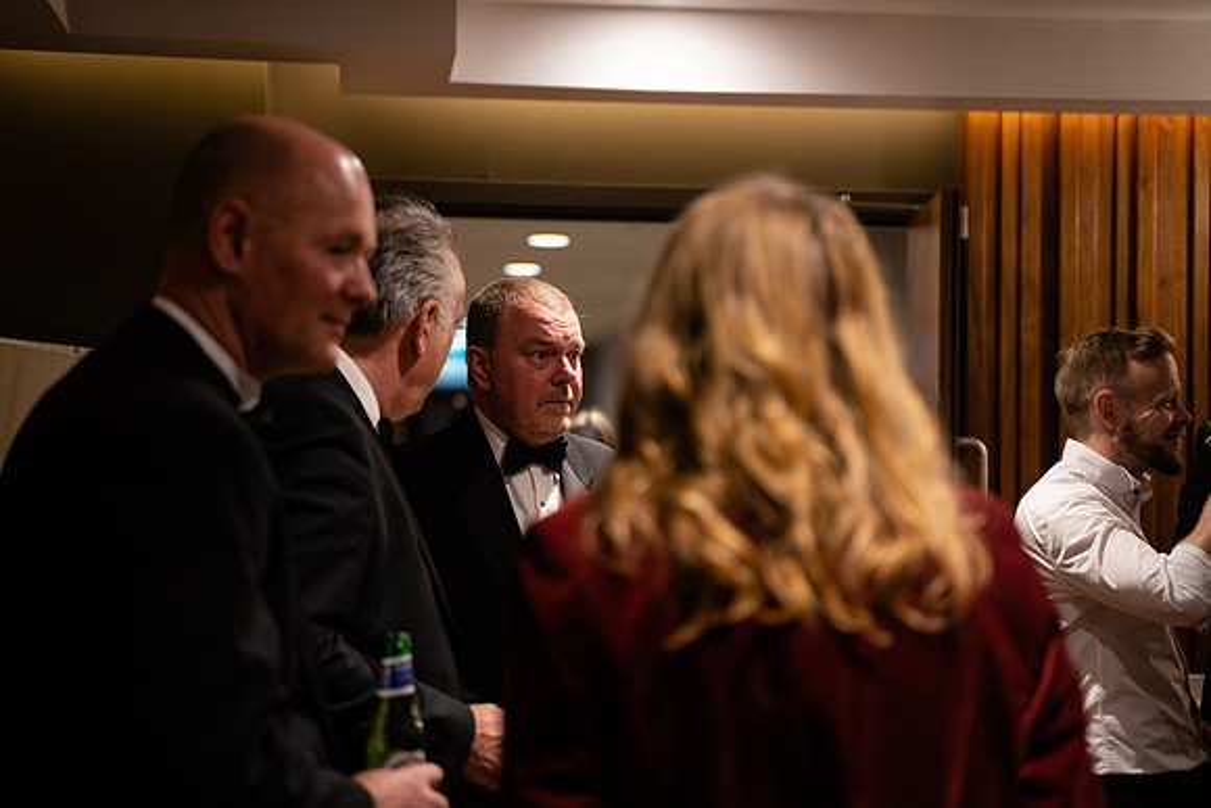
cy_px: 404
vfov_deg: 18.2
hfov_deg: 27.0
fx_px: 2523
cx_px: 606
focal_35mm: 75
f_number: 2.8
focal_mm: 75
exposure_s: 1/60
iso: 1000
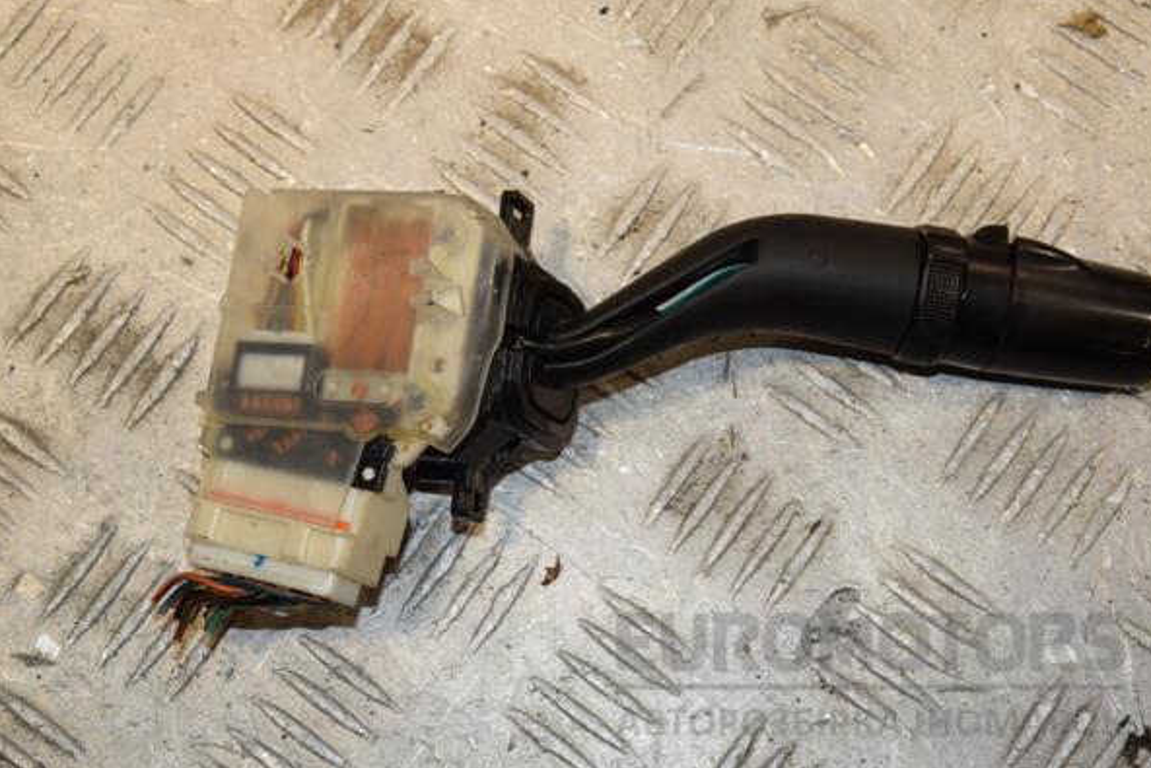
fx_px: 2526
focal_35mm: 79
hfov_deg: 25.7
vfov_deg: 17.3
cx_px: 579
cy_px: 383
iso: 800
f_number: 10
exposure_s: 1/200
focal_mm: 52
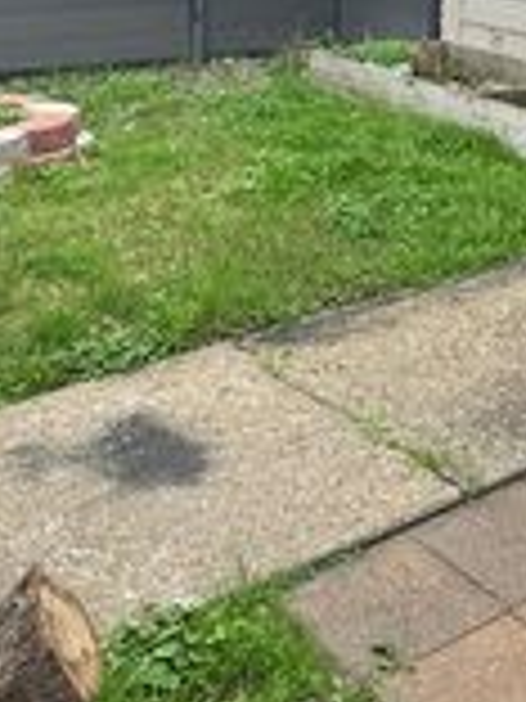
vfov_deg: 31.5
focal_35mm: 60
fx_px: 1216
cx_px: 360
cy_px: 155
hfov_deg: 24.3
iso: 40
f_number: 2.2
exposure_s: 1/343
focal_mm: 2.22
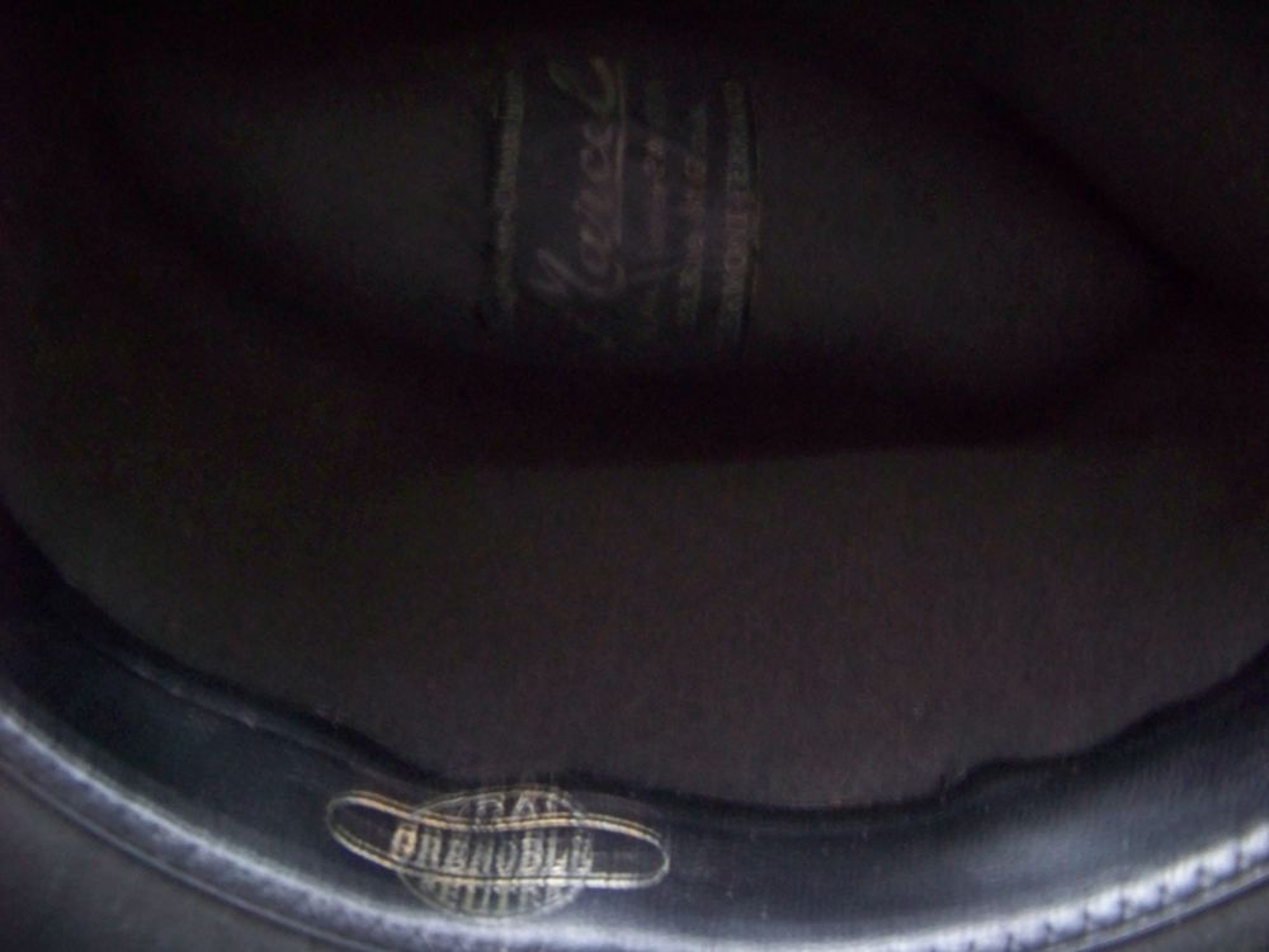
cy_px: 476
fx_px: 1320
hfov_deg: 51.4
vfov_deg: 39.7
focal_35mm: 36
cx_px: 634
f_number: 2.8
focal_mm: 5.85
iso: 400
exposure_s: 1/2
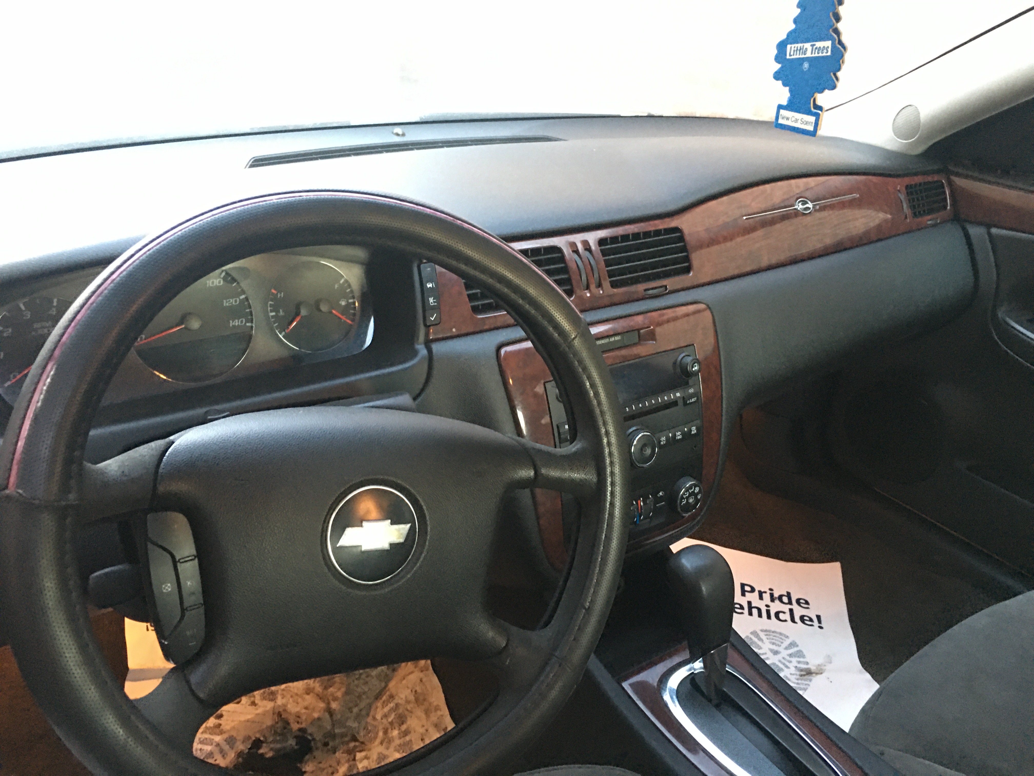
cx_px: 517
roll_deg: -3.2
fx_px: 866
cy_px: 388
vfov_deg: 48.2
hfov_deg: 61.7
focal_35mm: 29
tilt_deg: -25.9
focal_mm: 4.15
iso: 125
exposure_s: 1/4
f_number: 2.2
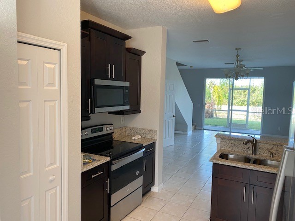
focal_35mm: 26
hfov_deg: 67.3
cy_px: 110
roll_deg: -1.7
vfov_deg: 53.1
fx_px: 222
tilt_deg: -4.8
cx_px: 148
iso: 80
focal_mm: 4.25
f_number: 1.8
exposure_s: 1/60
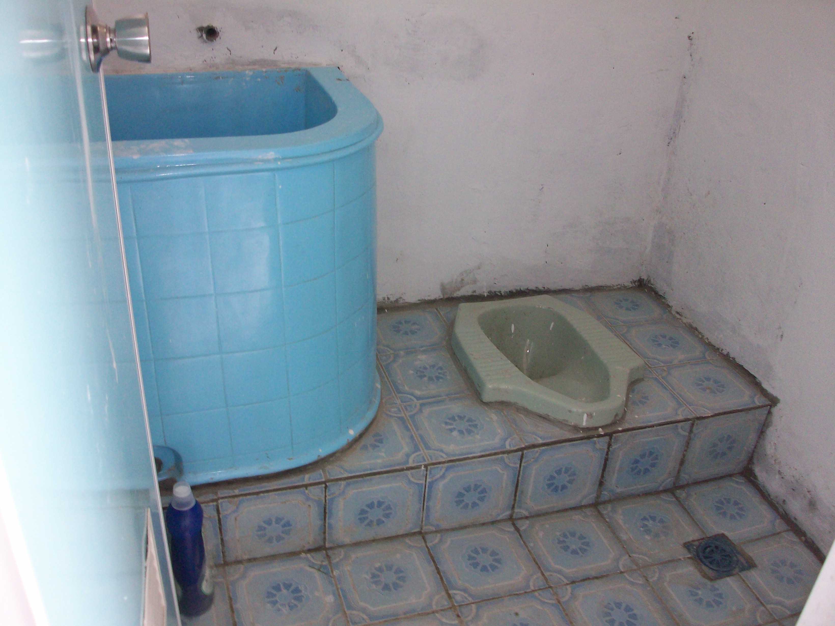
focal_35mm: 34
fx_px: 820
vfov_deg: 41.8
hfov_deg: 54.0
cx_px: 418
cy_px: 313
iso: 160
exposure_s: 1/60
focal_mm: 5.7
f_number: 2.8
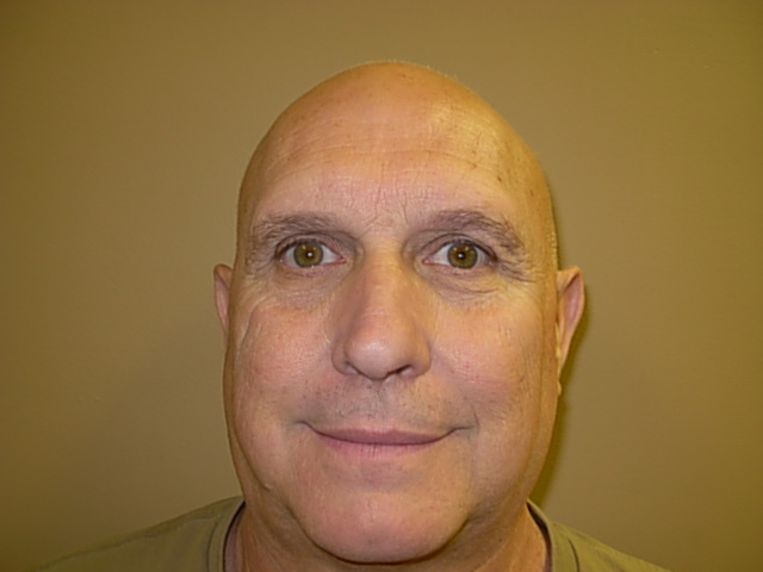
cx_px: 382
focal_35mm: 38
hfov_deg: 49.0
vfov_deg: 37.7
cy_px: 286
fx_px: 838
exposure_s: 1/22.6
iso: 79
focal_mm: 6.3
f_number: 2.9
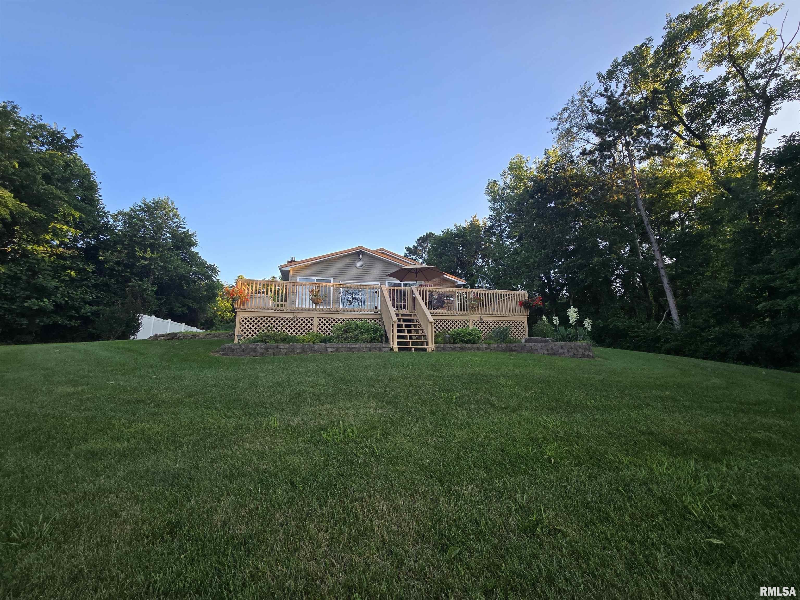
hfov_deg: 106.2
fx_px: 300
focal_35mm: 13
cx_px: 400
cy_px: 300
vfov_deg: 89.9
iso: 50
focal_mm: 2.2
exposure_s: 1/254
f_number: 2.2
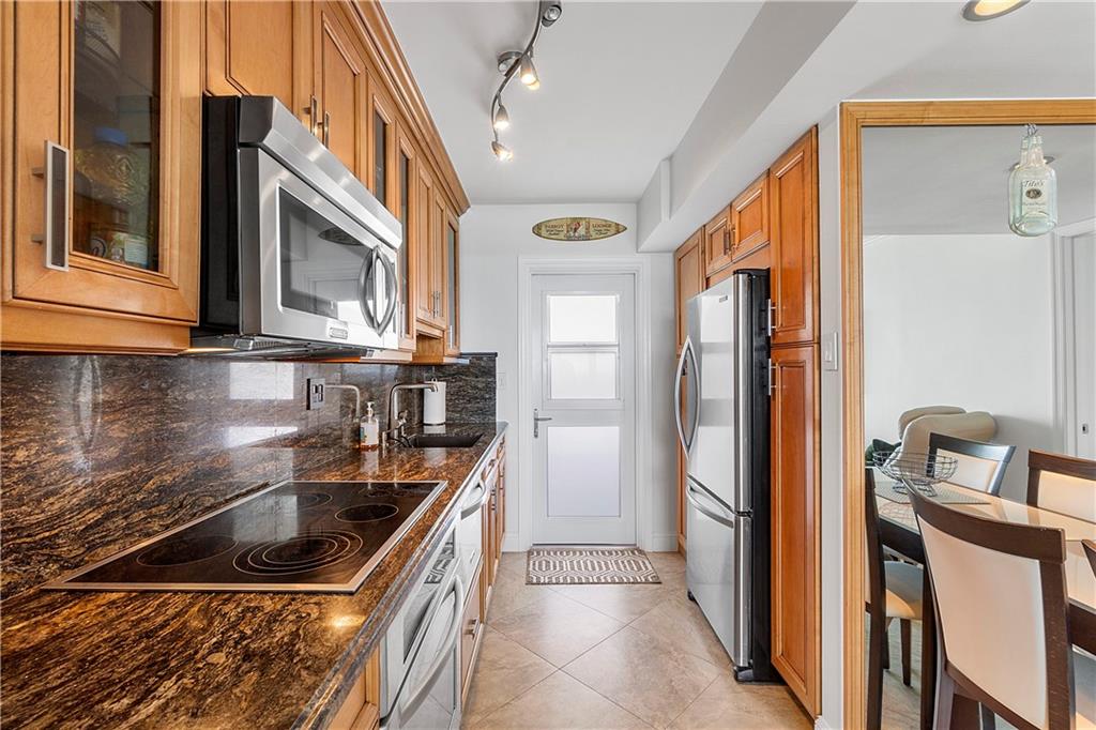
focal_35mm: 15
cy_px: 365
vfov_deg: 77.3
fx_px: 456
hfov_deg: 100.4
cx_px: 548
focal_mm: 10
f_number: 11
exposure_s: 1/5
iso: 160
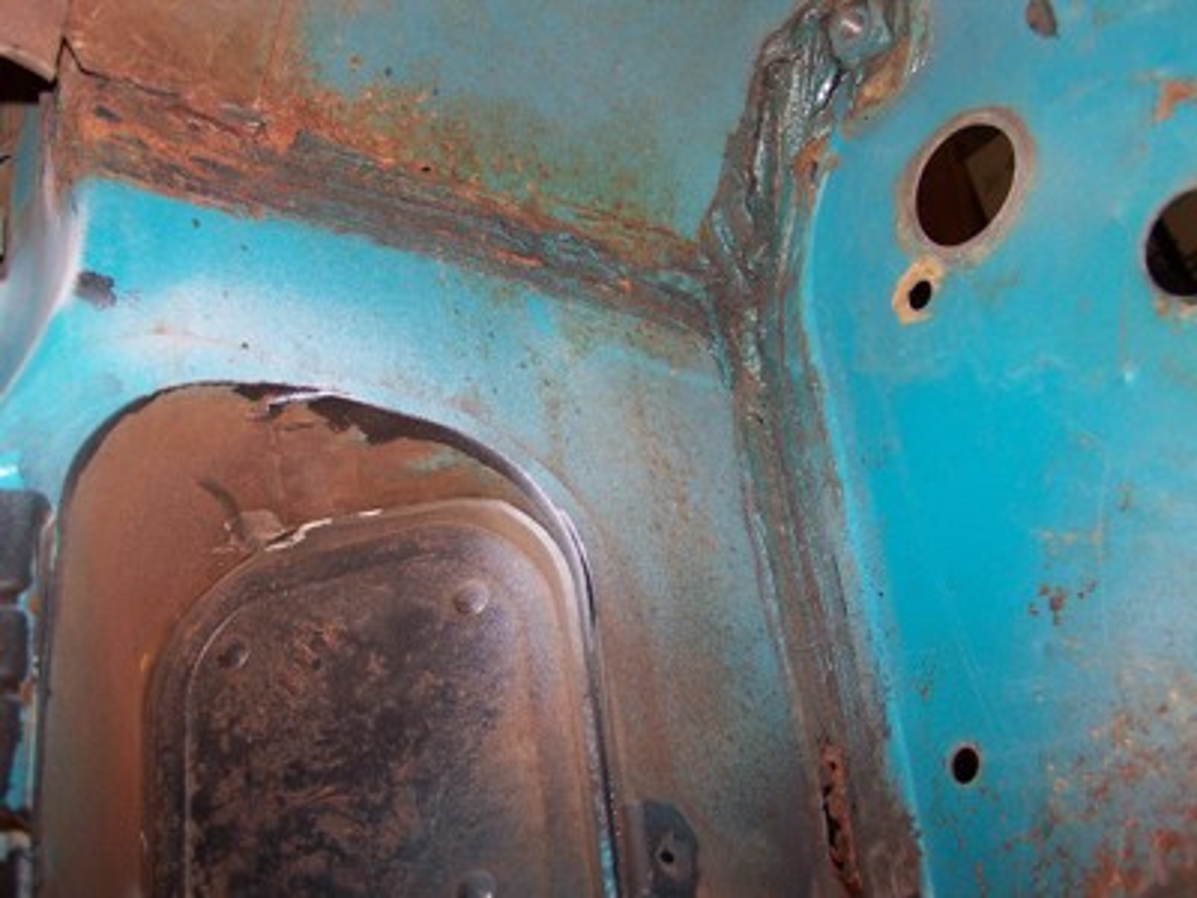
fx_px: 1660
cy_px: 449
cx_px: 598
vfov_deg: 30.3
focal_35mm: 48
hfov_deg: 39.7
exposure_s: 1/60
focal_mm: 8
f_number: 3.2
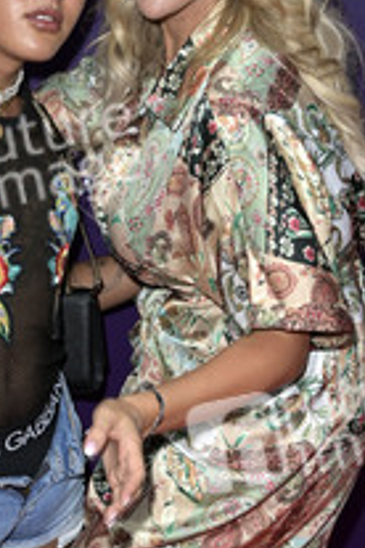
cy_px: 299
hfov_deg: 16.7
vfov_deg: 25.0
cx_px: 82
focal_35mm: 81
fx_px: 1232
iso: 800
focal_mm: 42
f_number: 5.6
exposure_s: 1/200
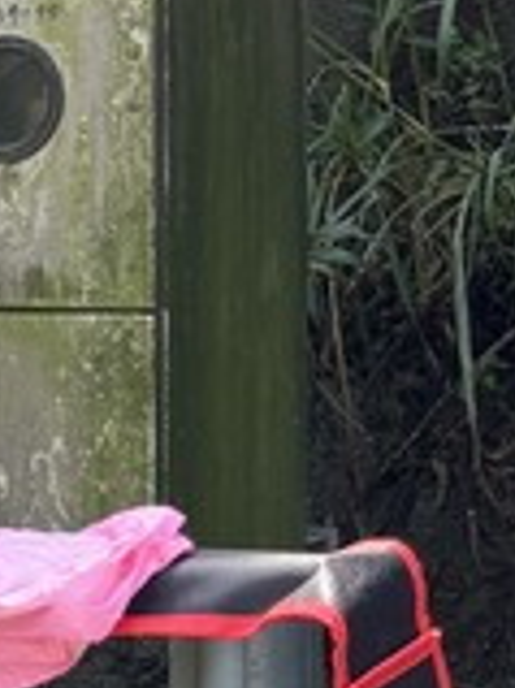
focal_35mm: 170
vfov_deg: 11.6
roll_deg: -0.9
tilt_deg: +1.0
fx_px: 3377
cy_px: 286
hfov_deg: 7.6
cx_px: -1013
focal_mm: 5.96
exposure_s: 1/380
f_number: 1.6
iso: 50
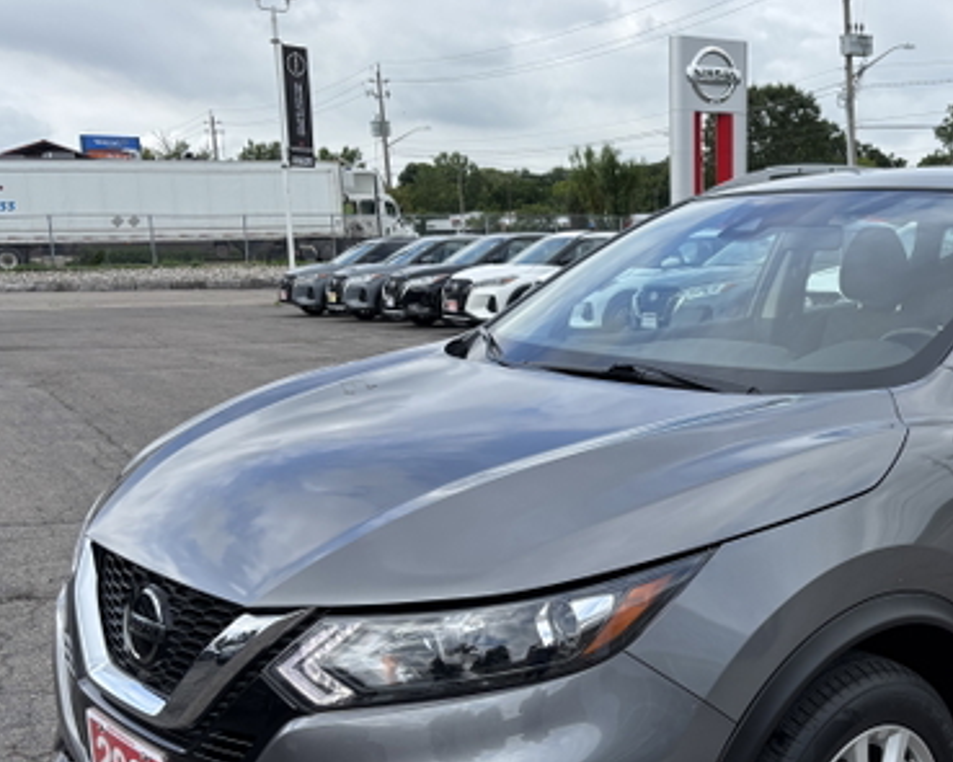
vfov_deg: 34.0
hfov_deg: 40.9
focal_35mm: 44
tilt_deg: -10.7
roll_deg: -0.1
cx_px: 701
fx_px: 1241
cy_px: 473
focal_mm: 5.96
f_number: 1.6
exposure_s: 1/2151
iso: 50
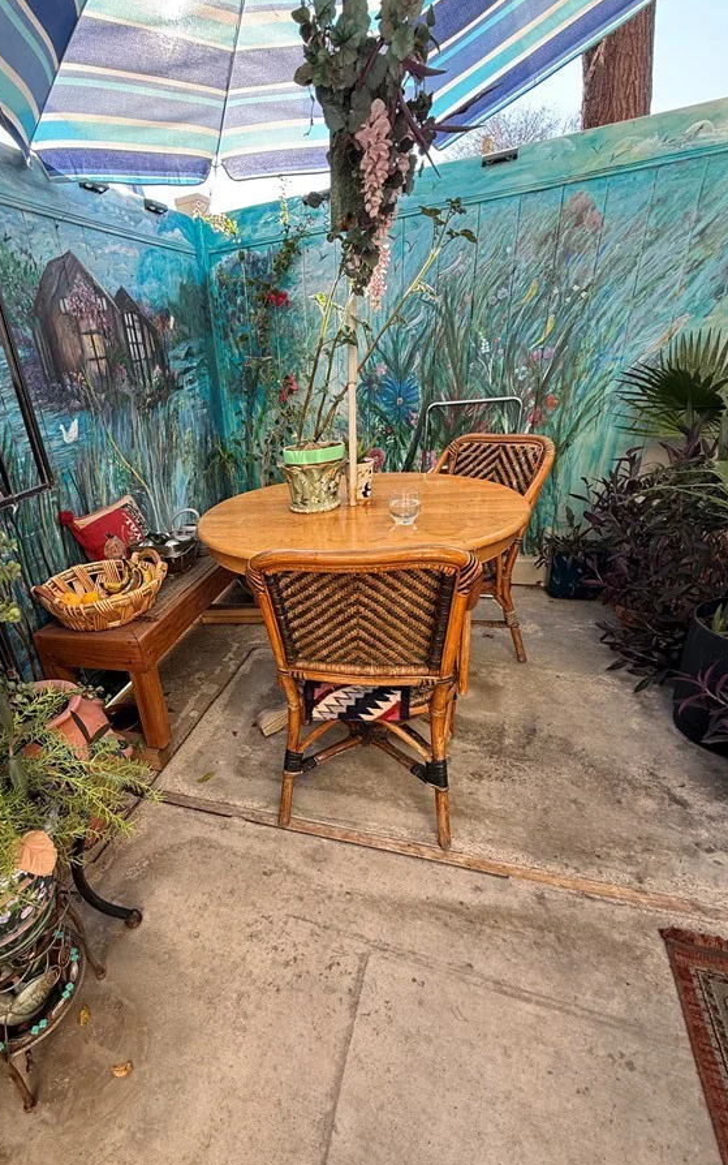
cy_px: 640
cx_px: 251
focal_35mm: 17
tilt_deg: -27.4
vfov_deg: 94.1
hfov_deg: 66.4
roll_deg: +5.6
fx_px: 539
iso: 50
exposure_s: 1/99
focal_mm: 2.22
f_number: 2.2
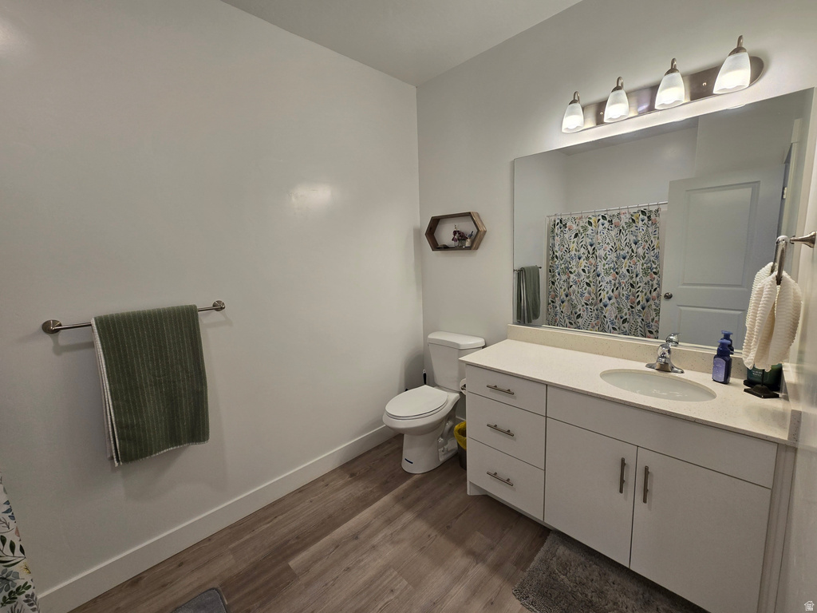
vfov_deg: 89.9
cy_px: 306
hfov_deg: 106.2
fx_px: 307
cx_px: 408
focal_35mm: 13
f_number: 2.2
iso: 50
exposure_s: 1/60
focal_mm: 2.2
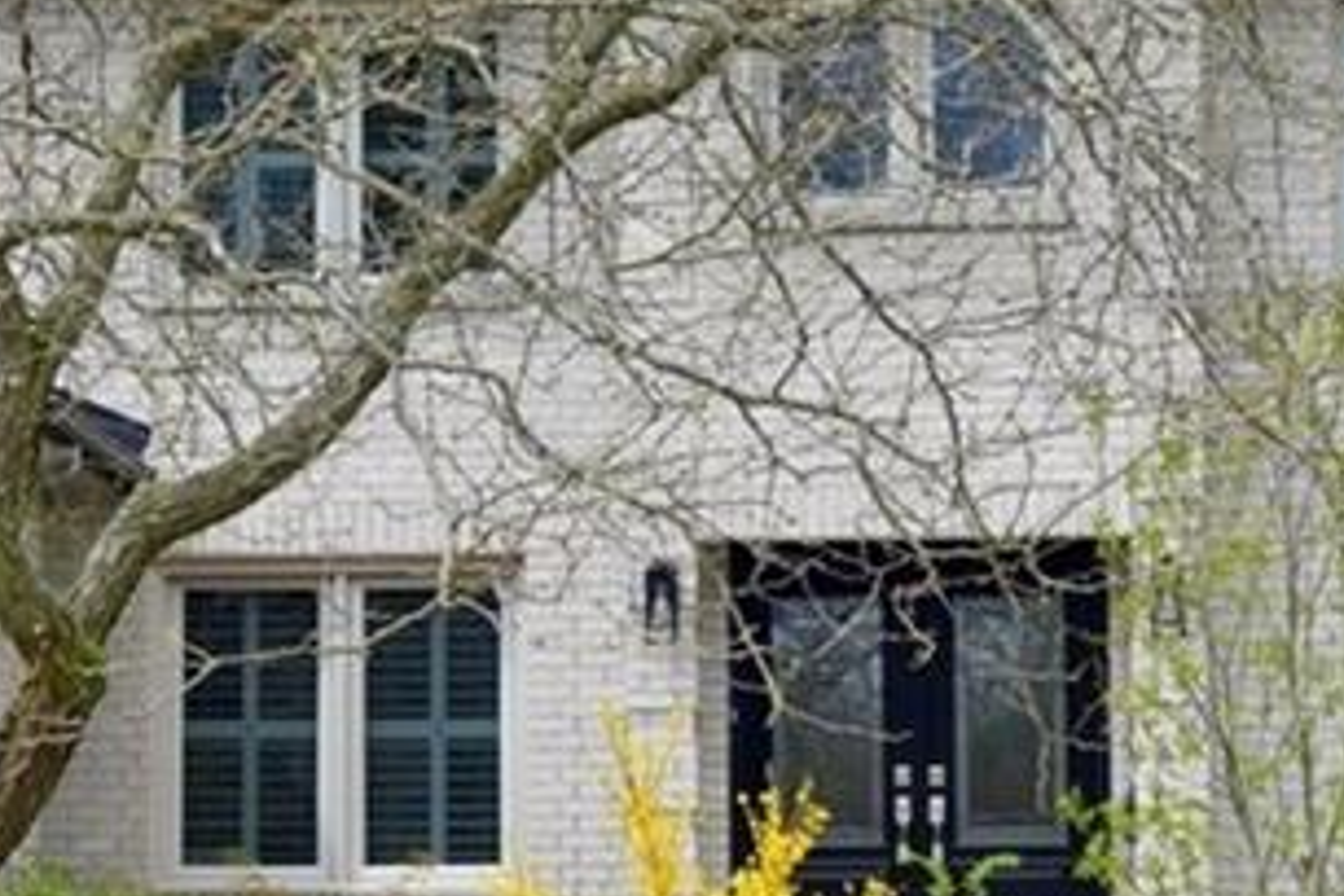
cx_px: 597
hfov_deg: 17.5
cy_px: 459
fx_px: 4368
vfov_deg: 11.7
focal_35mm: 117
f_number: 10
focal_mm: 35
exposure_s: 1/400
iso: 320
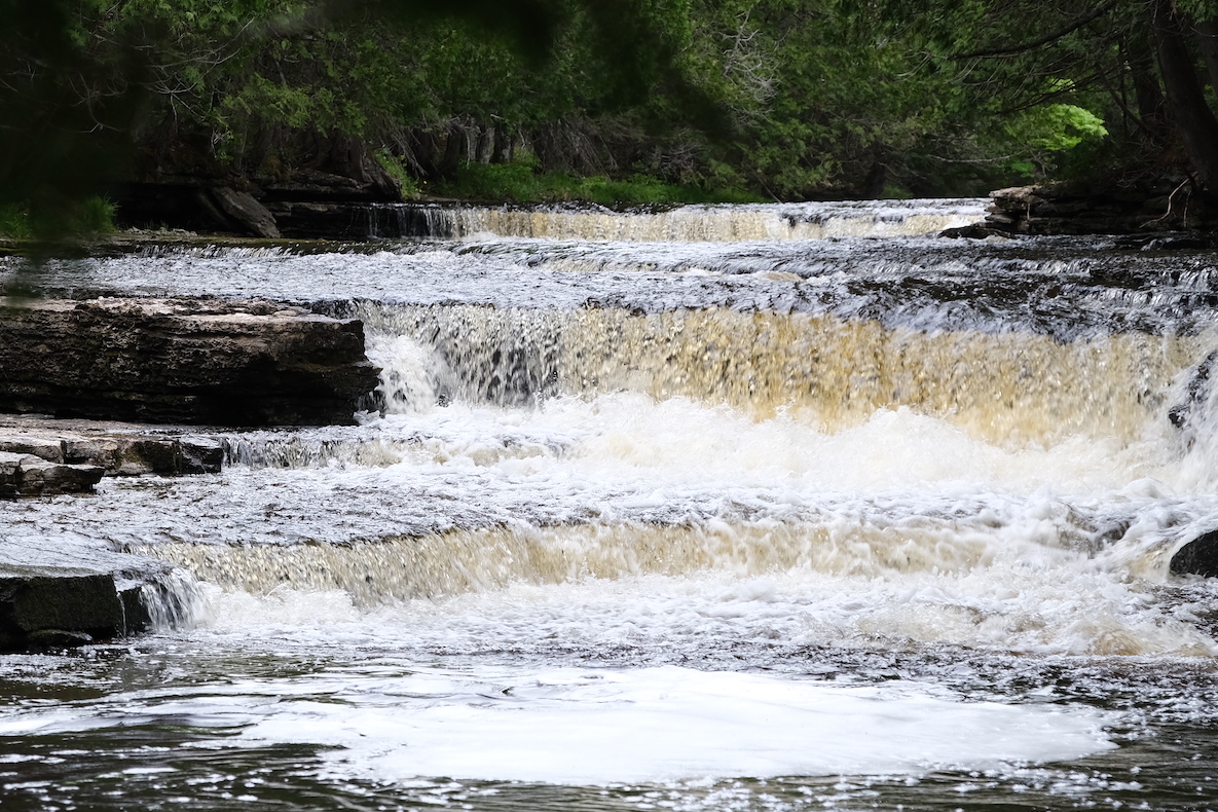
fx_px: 5988
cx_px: 680
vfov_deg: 7.8
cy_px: 326
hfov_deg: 11.6
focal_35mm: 177
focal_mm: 74.4
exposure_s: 1/110
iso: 320
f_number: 5.3
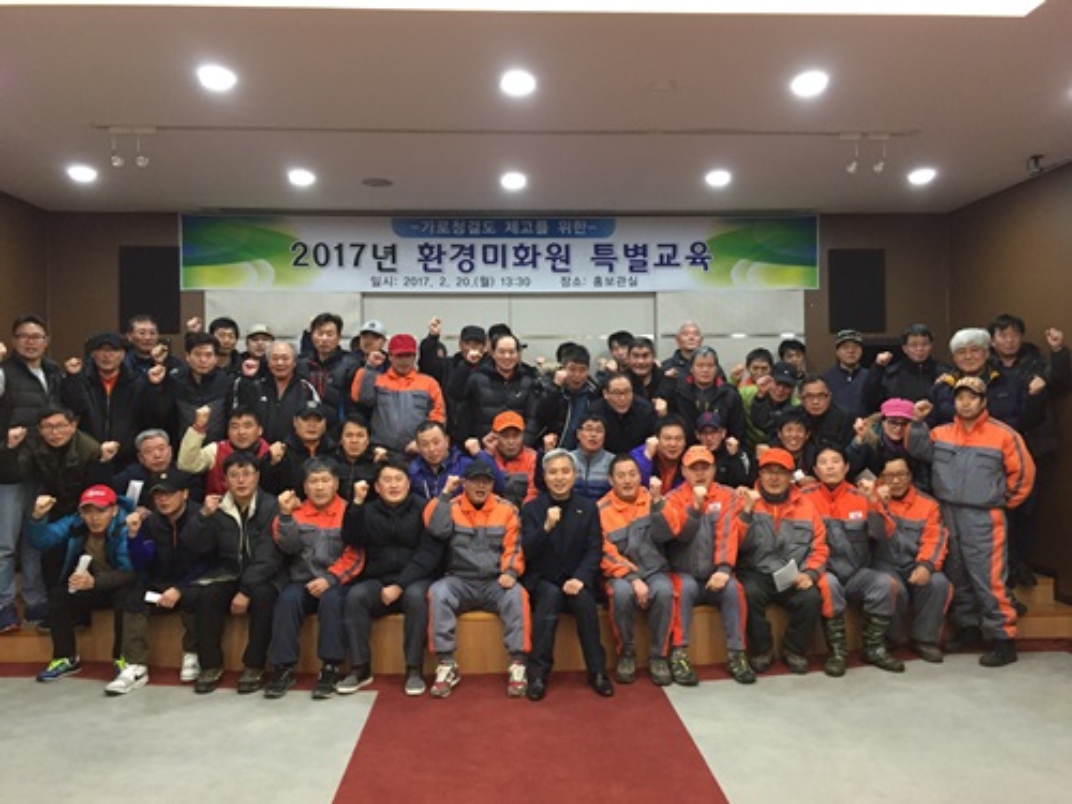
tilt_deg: +1.0
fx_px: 898
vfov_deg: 48.2
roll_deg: +1.6
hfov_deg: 61.7
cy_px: 402
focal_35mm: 29
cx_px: 536
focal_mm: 4.15
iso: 200
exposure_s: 1/33
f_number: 2.2
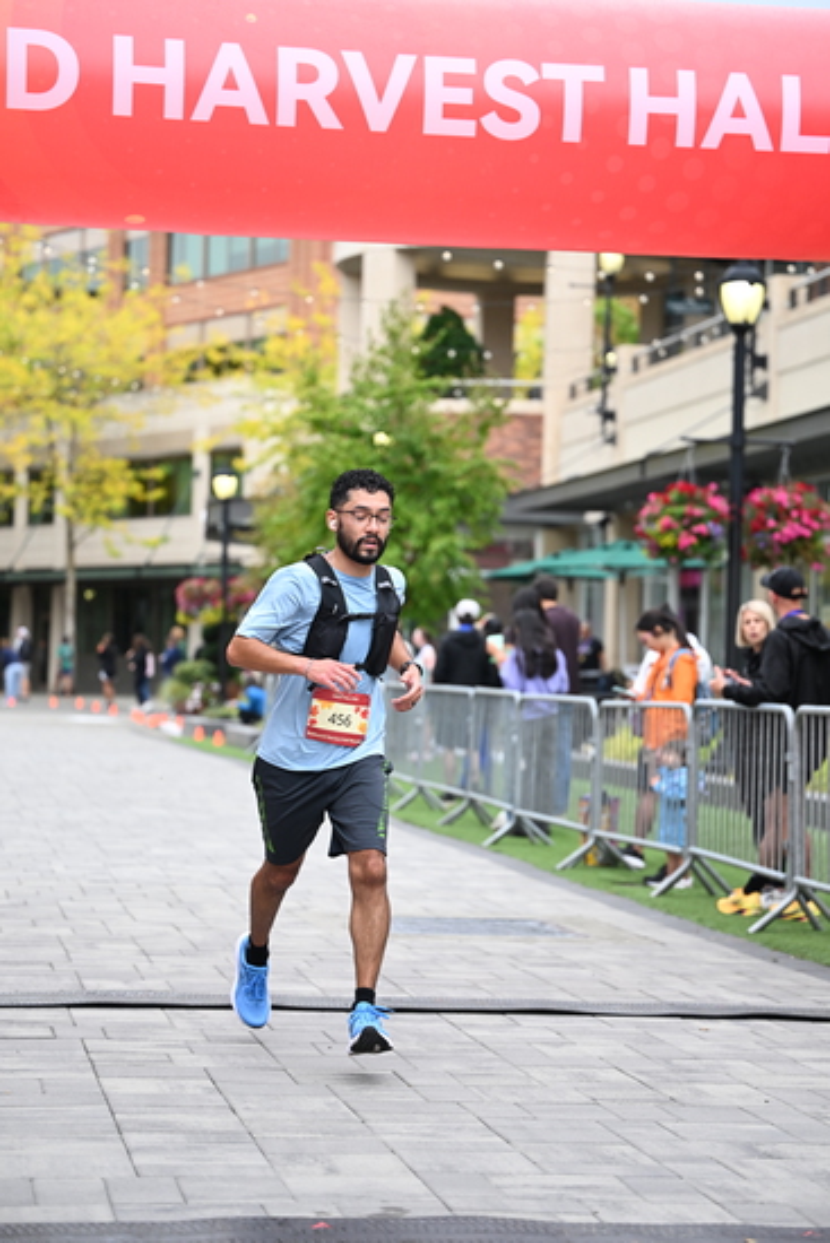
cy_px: 622
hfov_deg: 16.3
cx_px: 415
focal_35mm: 84
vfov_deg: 24.2
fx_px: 2903
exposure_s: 1/1600
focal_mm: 84
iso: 640
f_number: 2.8
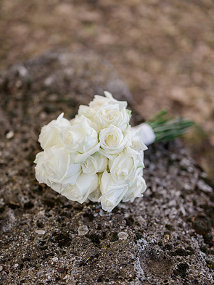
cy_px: 161
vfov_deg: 34.9
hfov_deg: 26.6
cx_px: 106
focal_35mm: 55
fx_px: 453
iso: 160
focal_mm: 50
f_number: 1.2
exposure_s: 1/2000
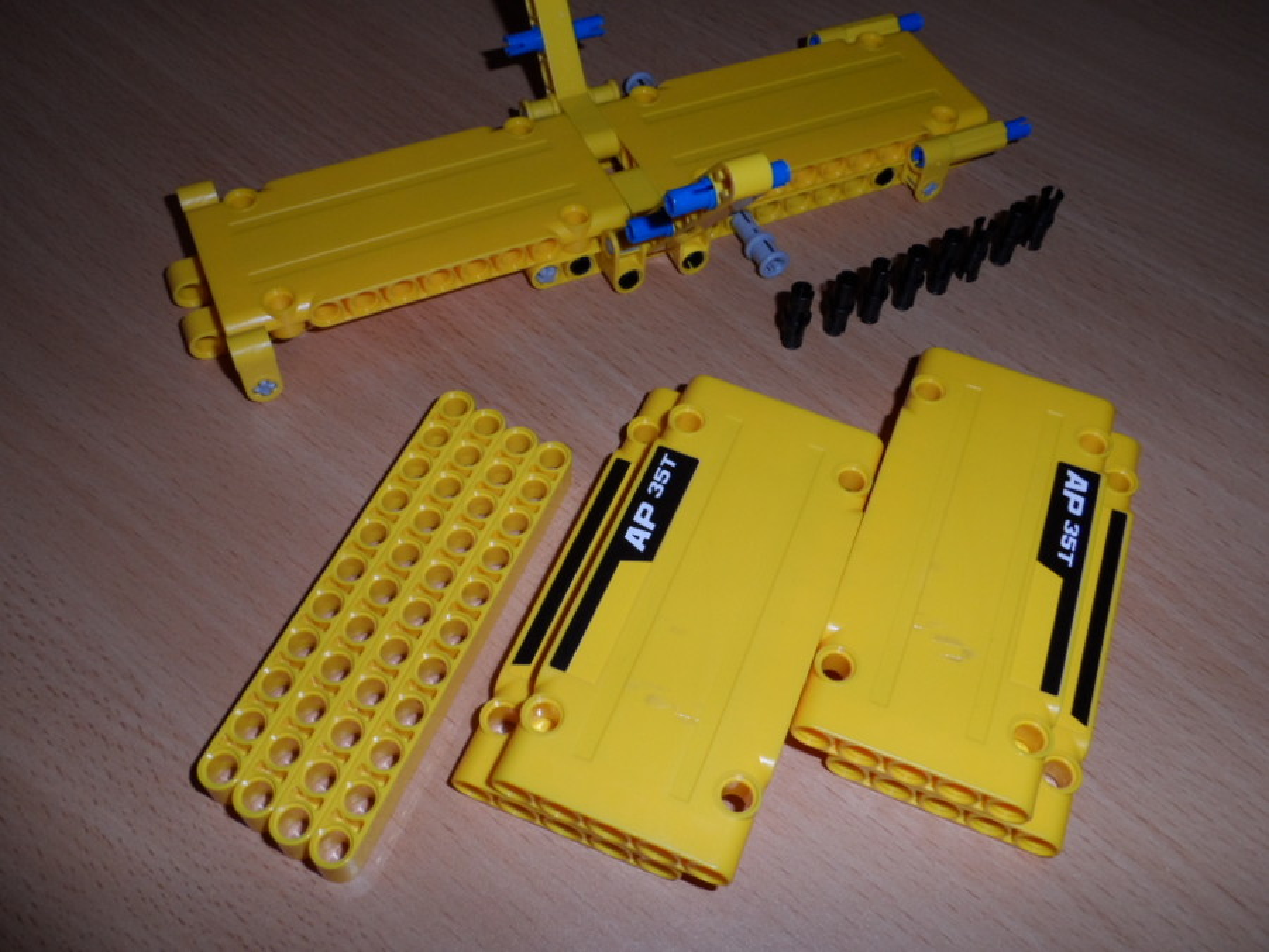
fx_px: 1173
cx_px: 634
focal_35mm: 32
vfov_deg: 44.2
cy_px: 476
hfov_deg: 56.8
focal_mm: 5.3
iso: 100
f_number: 3.4
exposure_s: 1/45
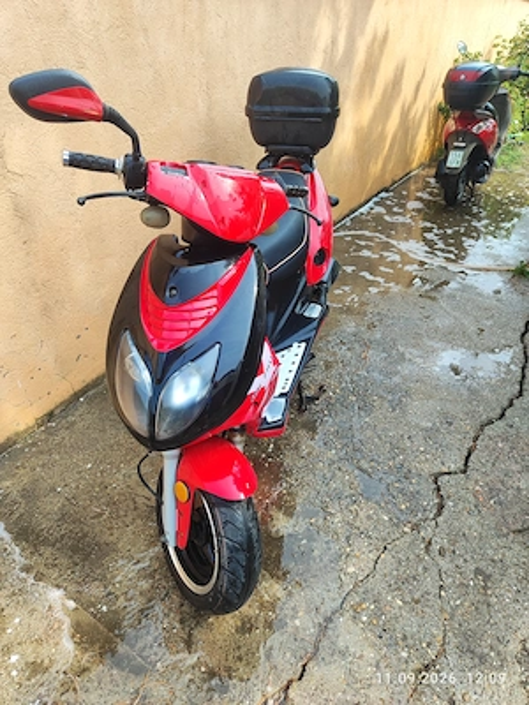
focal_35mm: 23
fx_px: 469
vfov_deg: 73.9
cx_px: 264
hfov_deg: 58.9
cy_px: 352
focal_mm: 5.59
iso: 50
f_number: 1.88
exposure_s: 1/162
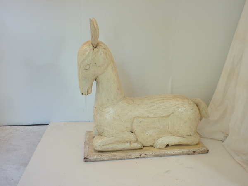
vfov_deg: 46.8
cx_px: 124
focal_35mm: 30
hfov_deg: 60.0
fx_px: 215
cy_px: 93
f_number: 3.4
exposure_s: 1/13
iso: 80
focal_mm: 5
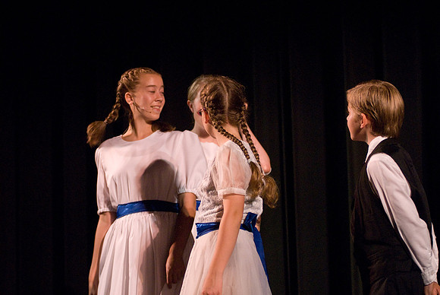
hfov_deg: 17.0
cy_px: 148
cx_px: 220
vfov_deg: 11.4
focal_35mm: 120
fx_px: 1468
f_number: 2.8
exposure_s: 1/160
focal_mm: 80
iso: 1600
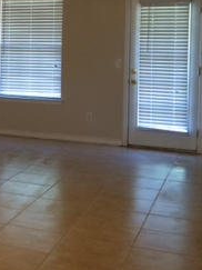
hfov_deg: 16.6
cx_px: -117
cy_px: 68
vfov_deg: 24.5
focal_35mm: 79
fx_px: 615
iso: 125
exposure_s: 1/30
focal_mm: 4.12
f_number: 2.2
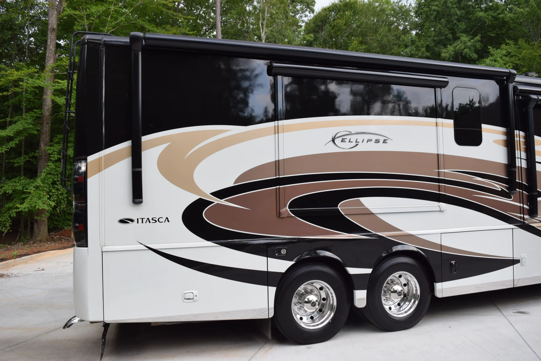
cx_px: 270
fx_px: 406
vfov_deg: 47.9
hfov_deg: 67.4
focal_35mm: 27
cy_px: 180
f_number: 5.6
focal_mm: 18
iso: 400
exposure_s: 1/125
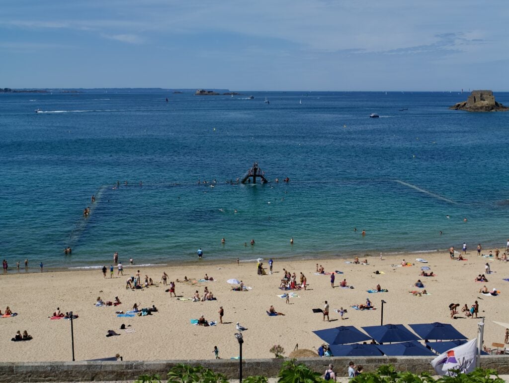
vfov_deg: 31.5
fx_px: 677
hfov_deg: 41.2
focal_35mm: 46
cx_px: 254
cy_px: 192
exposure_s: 1/500
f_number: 7.1
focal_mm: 23
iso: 100
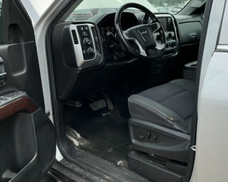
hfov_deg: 44.8
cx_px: 127
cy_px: 71
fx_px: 276
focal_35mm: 41
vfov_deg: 36.3
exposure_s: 1/770
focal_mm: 3
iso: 25
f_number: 1.8
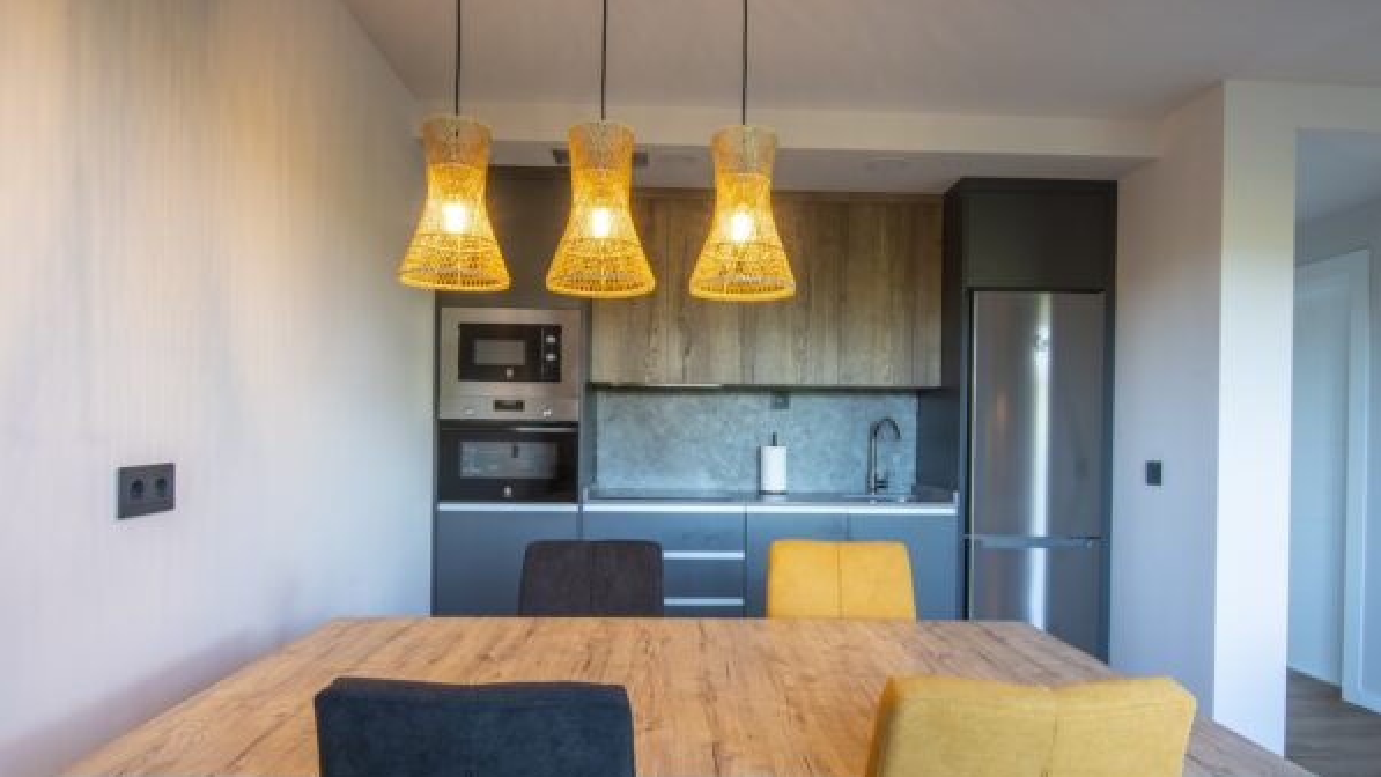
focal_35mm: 20
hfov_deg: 86.6
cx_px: 692
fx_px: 732
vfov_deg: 55.7
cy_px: 439
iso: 200
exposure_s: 1/4
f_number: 13
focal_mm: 13
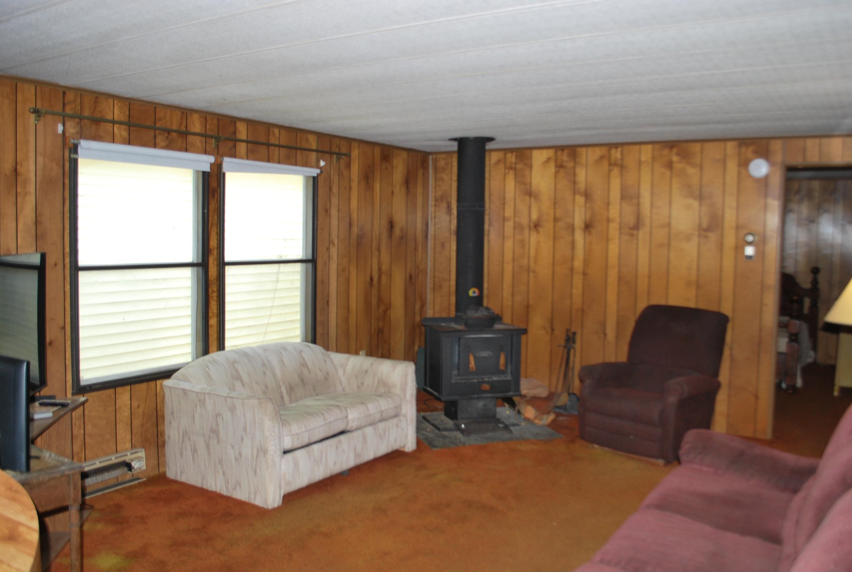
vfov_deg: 43.8
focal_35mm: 30
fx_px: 711
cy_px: 286
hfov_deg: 61.8
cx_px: 426
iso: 200
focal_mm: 20
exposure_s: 1/60
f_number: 3.8
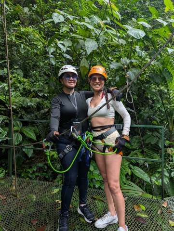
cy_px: 116
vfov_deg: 71.5
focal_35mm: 24
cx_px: 87
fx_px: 161
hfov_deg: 56.9
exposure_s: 1/201
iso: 129
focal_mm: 6.9
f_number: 1.68
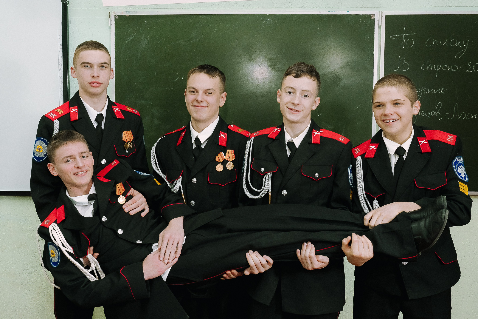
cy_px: 140
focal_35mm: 39
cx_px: 231
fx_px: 512
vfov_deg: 34.6
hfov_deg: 50.1
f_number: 7.1
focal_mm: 32
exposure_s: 1/160
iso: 1000
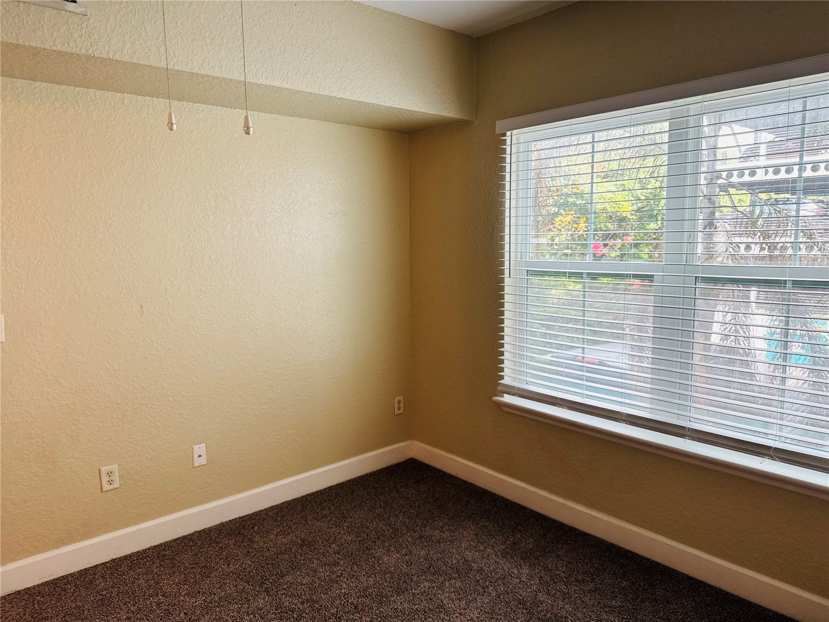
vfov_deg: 56.8
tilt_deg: -8.0
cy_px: 311
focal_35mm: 24
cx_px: 414
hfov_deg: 71.6
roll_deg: -0.1
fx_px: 575
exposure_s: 1/120
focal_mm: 6.76
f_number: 1.78
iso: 125
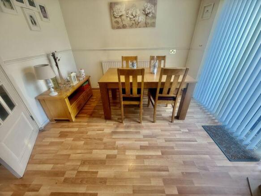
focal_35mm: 14
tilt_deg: -29.7
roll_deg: +0.9
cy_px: 98
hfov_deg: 102.1
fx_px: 106
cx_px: 130
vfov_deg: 85.7
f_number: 2.2
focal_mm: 2.22
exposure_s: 1/50
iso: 200
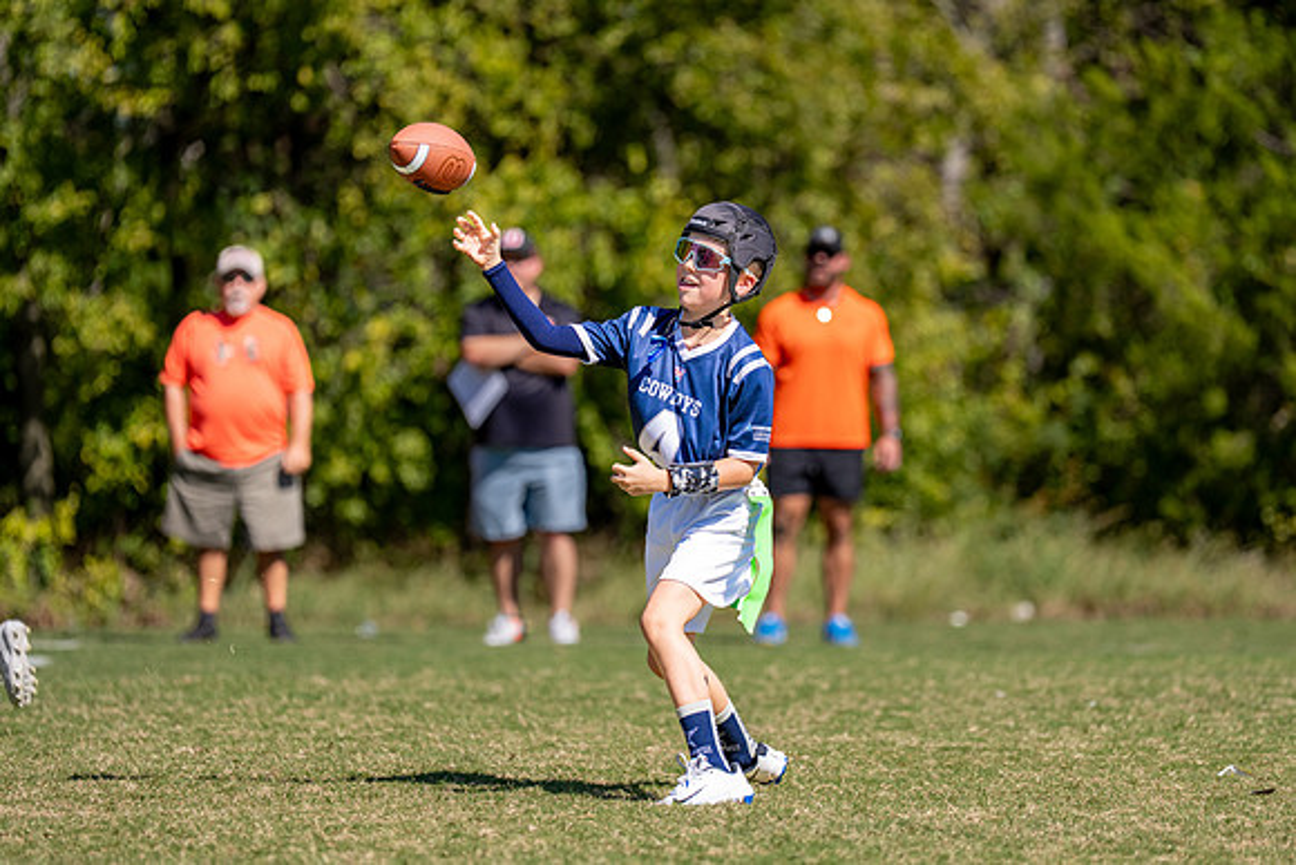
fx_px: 7110
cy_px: 409
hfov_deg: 10.4
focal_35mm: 197
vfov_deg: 7.0
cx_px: 686
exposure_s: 1/2500
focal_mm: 168
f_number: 2.8
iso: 160
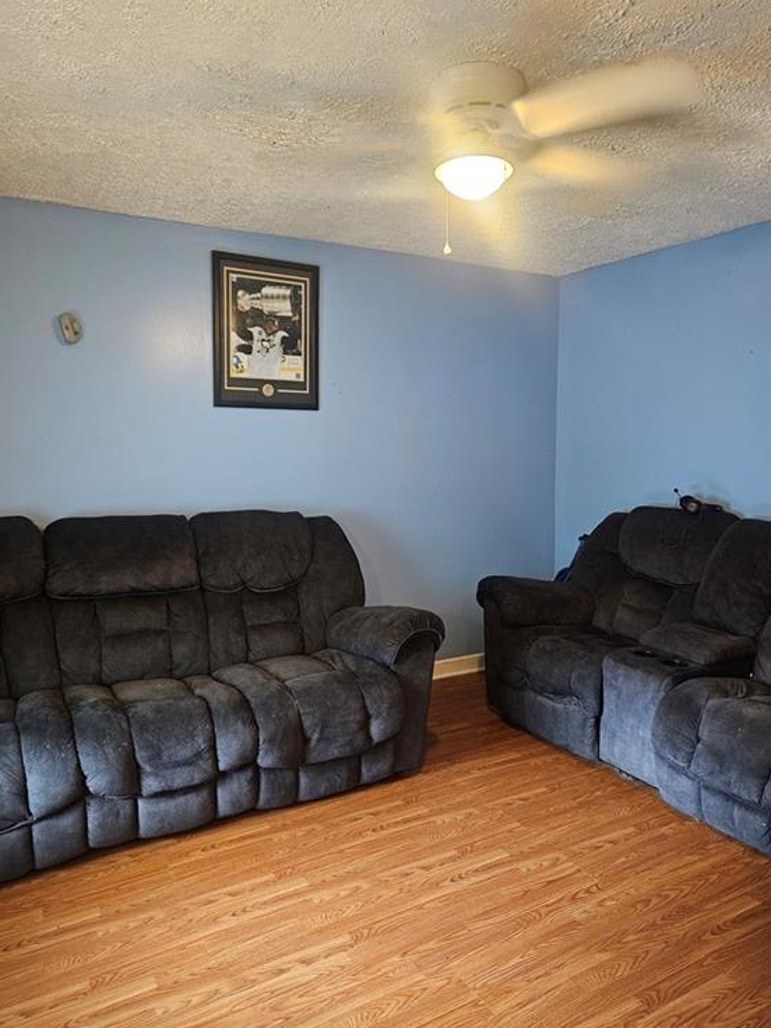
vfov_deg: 71.6
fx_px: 713
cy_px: 515
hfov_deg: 56.8
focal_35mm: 24
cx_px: 376
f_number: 1.8
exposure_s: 1/40
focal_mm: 5.4
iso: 640
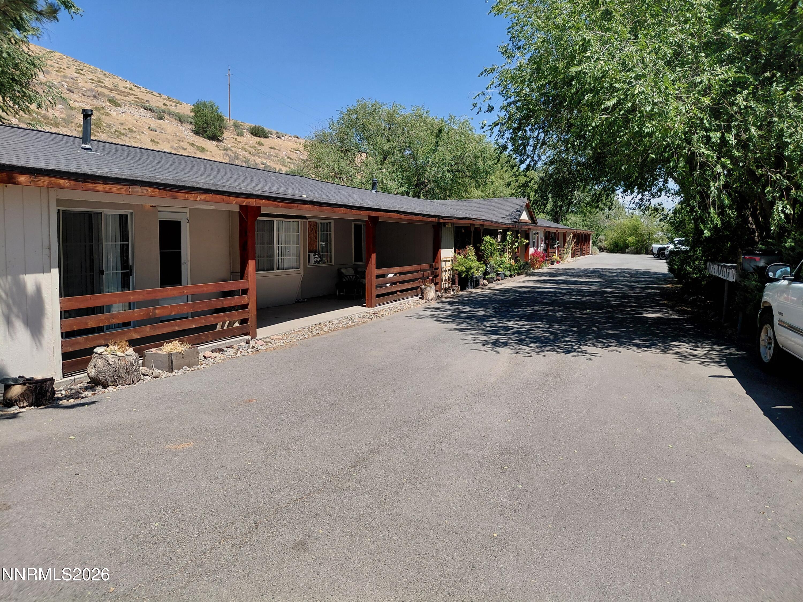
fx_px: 580
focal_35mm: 25
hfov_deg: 69.4
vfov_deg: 54.9
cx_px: 402
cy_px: 301
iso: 50
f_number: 1.8
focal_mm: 4.69
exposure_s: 1/2005
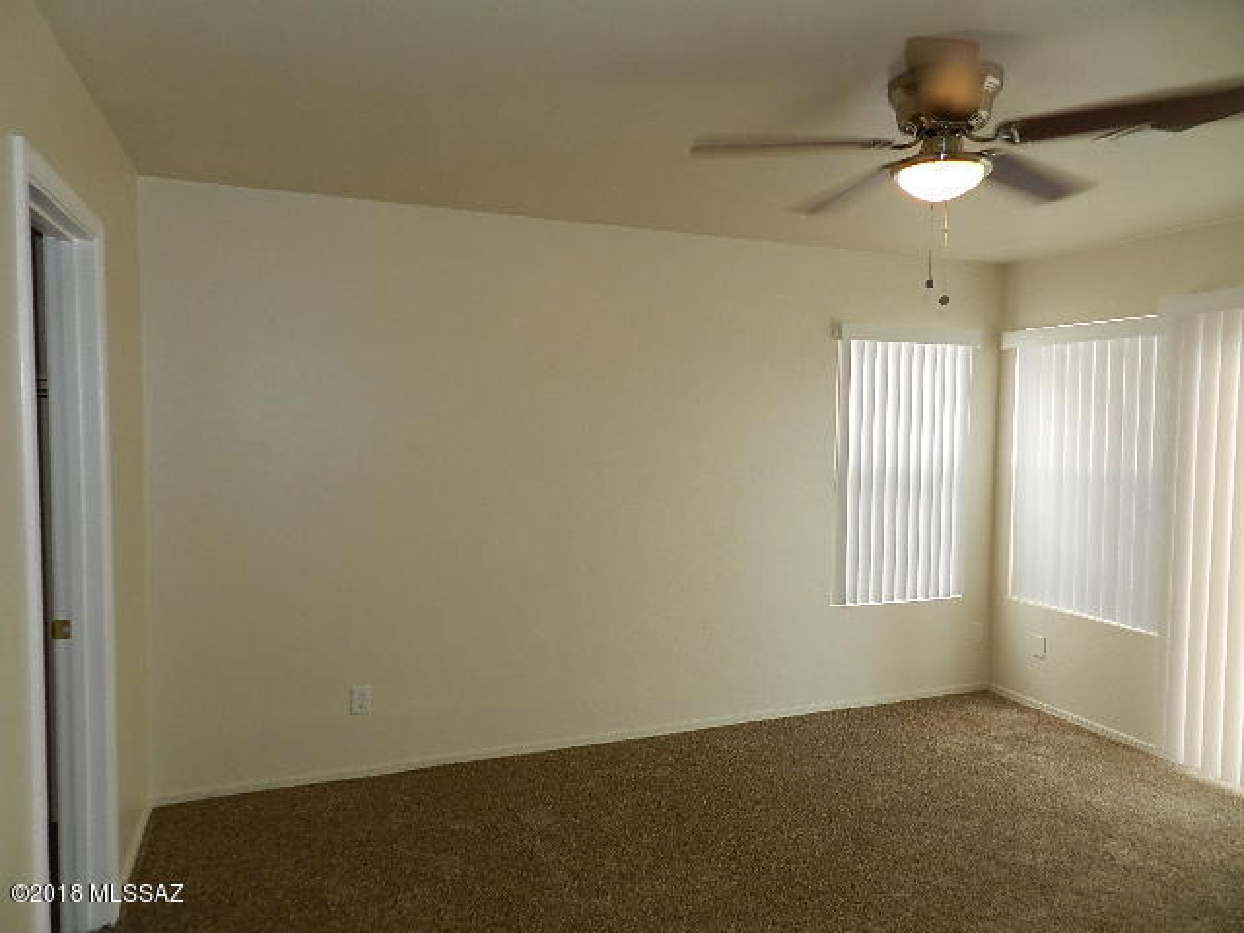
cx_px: 622
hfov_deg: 73.9
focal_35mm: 23
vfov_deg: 58.9
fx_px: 827
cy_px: 466
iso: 160
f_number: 3.4
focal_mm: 4
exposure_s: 1/60
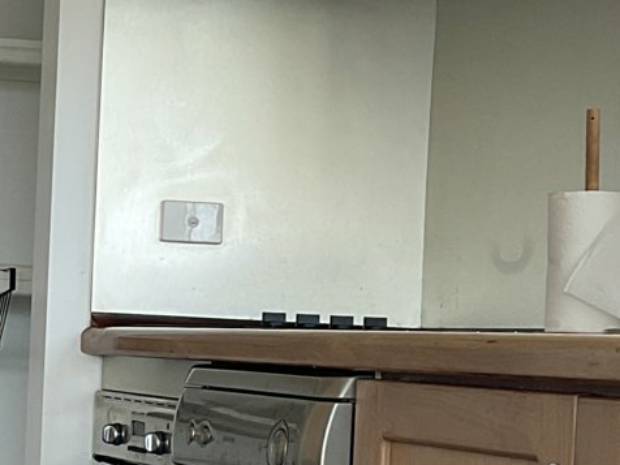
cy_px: 386
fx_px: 2096
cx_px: -20
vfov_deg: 12.6
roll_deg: -2.9
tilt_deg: -0.5
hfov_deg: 16.4
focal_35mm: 117
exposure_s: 1/100
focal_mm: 3
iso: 32
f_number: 1.8
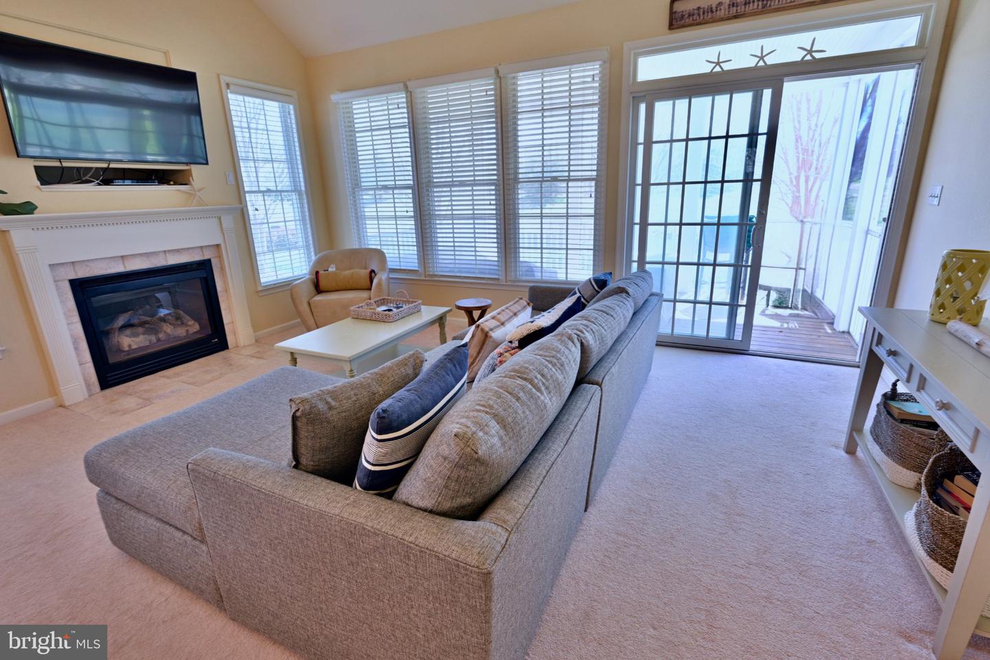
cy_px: 330
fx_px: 440
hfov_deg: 96.7
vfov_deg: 73.7
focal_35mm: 16
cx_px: 495
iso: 500
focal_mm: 16
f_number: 8
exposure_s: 1/15
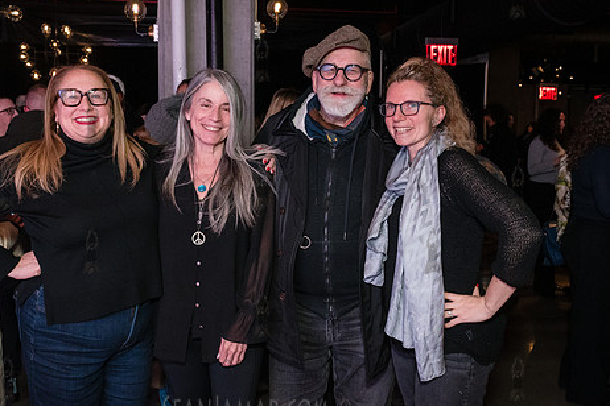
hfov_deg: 53.1
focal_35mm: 36
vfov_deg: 36.8
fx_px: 610
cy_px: 173
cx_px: 298
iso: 4000
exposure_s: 1/160
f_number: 4.5
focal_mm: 24
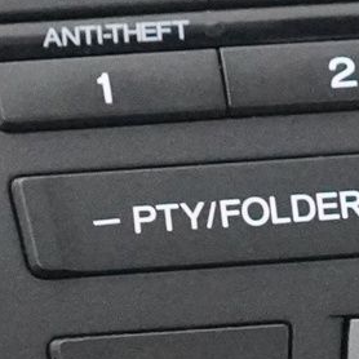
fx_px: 3766
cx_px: 766
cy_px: 635
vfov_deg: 5.4
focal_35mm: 321
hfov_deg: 5.3
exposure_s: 1/15
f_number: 3.5
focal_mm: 28
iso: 6400
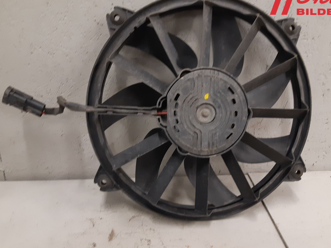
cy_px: 134
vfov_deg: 44.1
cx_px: 188
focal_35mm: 32
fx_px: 306
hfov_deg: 56.6
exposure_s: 1/50
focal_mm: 3.93
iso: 200
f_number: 1.7
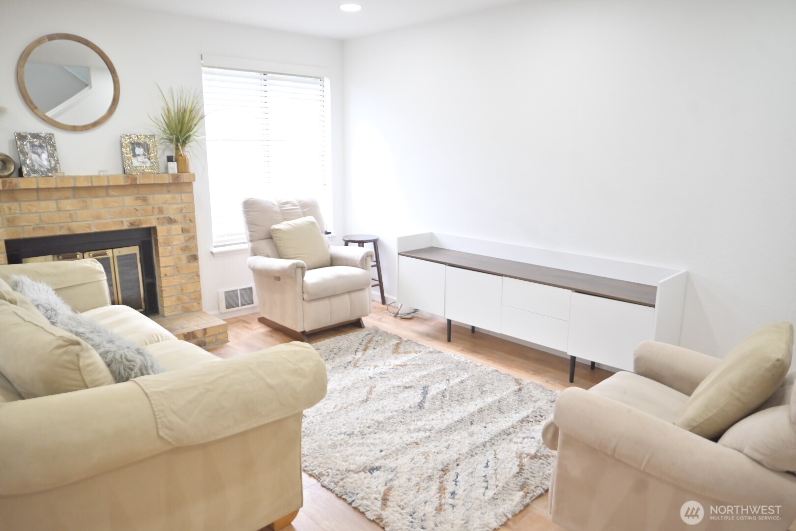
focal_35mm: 24
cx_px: 398
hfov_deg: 73.7
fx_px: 531
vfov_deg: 53.1
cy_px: 266
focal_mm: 24
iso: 3200
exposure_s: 1/320
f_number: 3.5
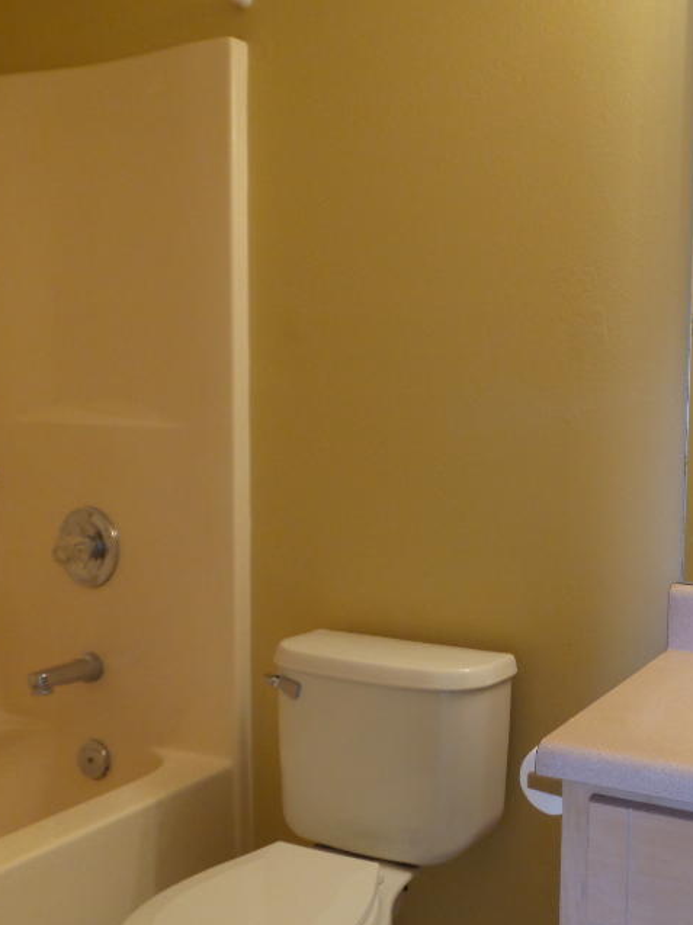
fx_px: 989
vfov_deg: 50.1
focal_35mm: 37
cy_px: 511
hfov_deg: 37.9
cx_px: 493
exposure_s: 1/30
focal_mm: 4.1
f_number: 2.8
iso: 200
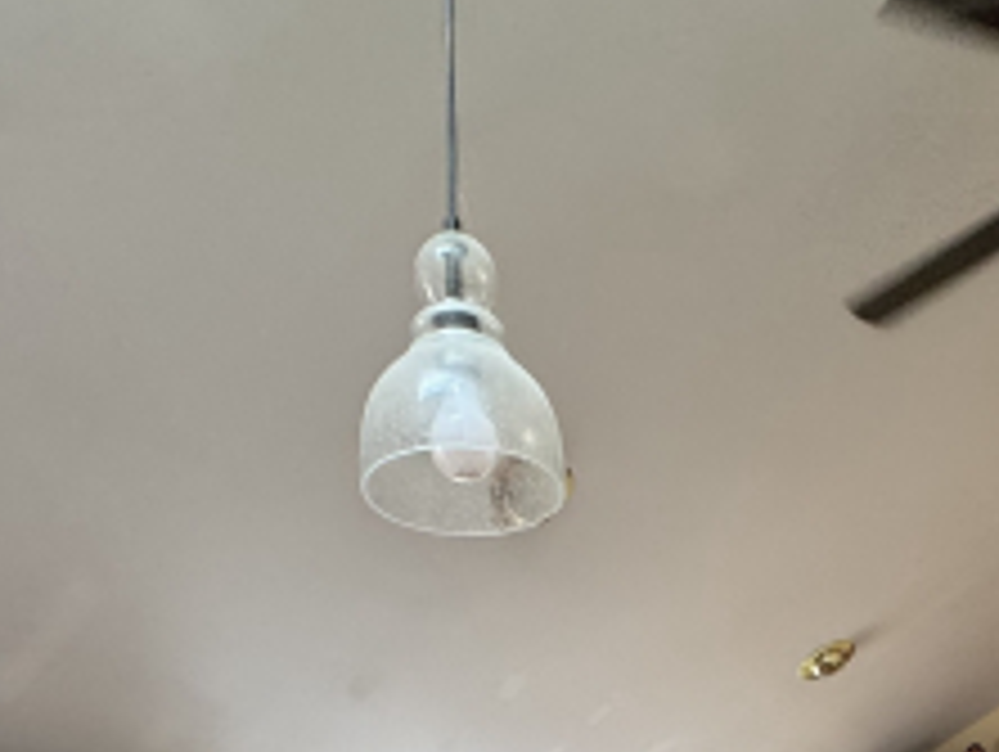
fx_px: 1213
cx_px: 691
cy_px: 1067
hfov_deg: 43.9
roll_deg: +1.4
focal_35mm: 42
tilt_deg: -4.0
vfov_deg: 26.8
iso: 250
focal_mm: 2.22
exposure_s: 1/60
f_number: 2.2
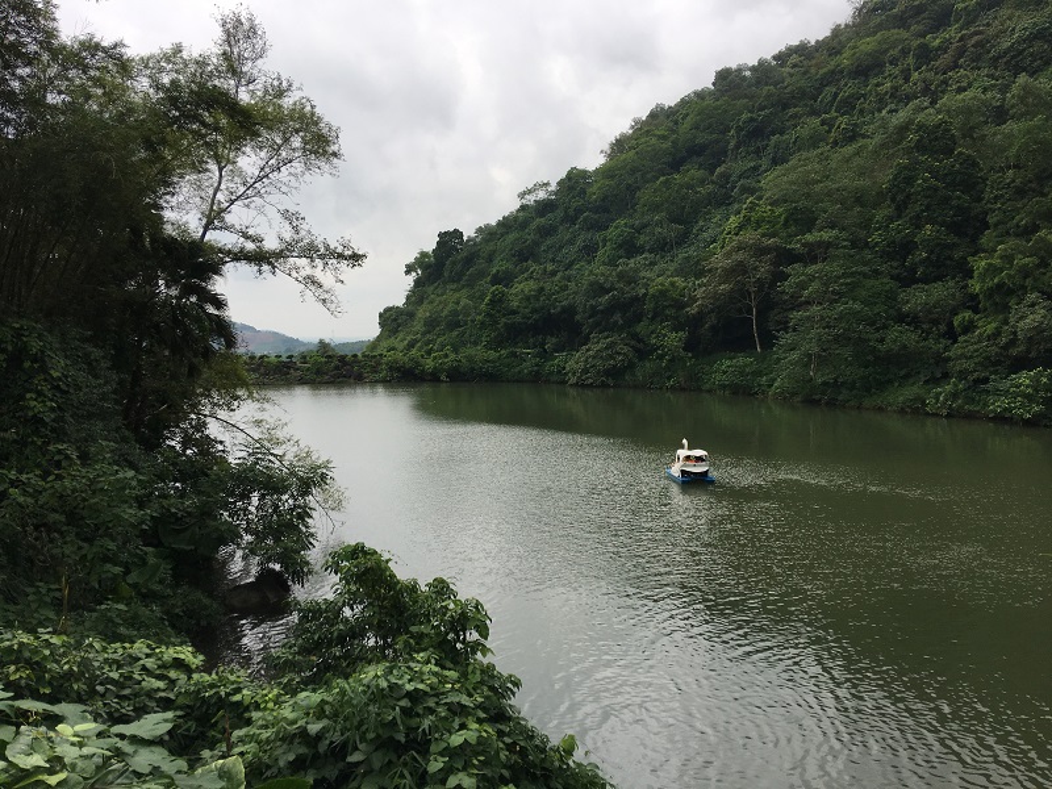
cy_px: 394
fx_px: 881
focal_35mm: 29
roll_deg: -0.9
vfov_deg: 48.2
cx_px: 526
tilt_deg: -3.1
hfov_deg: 61.7
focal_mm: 4.15
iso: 25
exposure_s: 1/668
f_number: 2.2
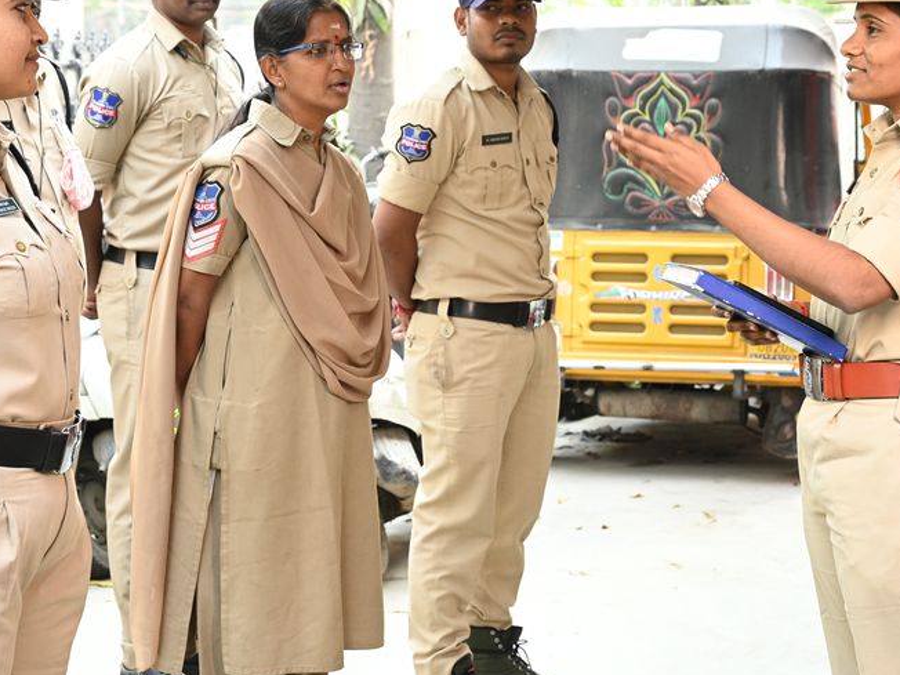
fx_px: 2262
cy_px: 278
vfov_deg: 17.0
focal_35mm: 87
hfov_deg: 22.5
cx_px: 396
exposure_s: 1/90
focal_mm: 59
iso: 1600
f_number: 6.7
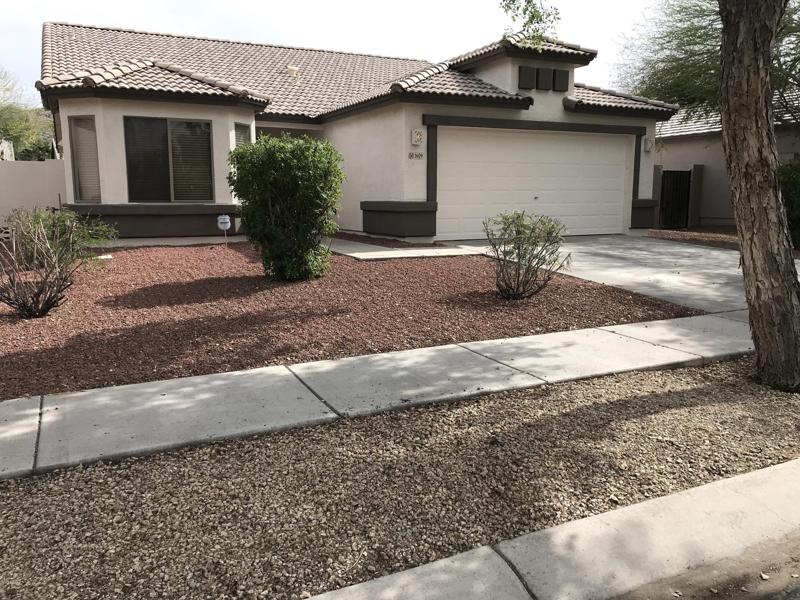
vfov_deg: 49.7
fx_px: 647
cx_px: 400
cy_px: 300
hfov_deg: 63.4
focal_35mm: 28
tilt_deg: -9.3
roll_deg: +0.4
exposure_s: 1/2083
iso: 20
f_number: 1.8
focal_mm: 3.99
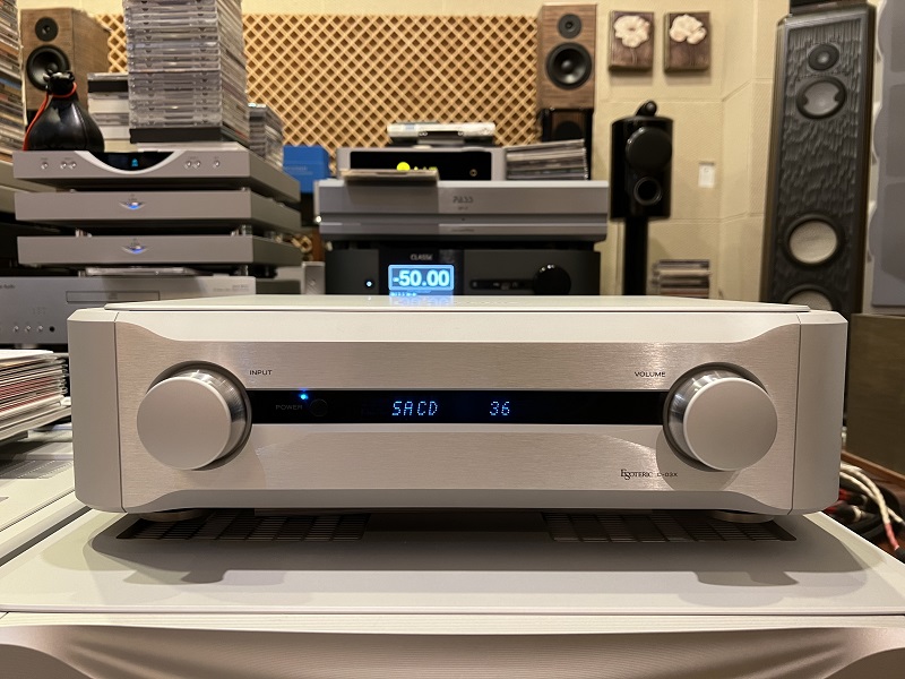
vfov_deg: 53.1
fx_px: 680
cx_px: 452
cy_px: 340
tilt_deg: -5.4
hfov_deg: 67.3
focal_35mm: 26
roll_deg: +0.0
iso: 250
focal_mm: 5.7
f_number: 1.5
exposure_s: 1/60
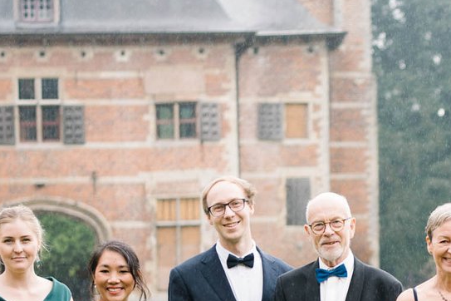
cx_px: 583
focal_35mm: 161
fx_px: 2017
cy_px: 338
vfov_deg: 8.5
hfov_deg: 12.4
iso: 100
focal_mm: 35
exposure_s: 1/250
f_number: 1.4
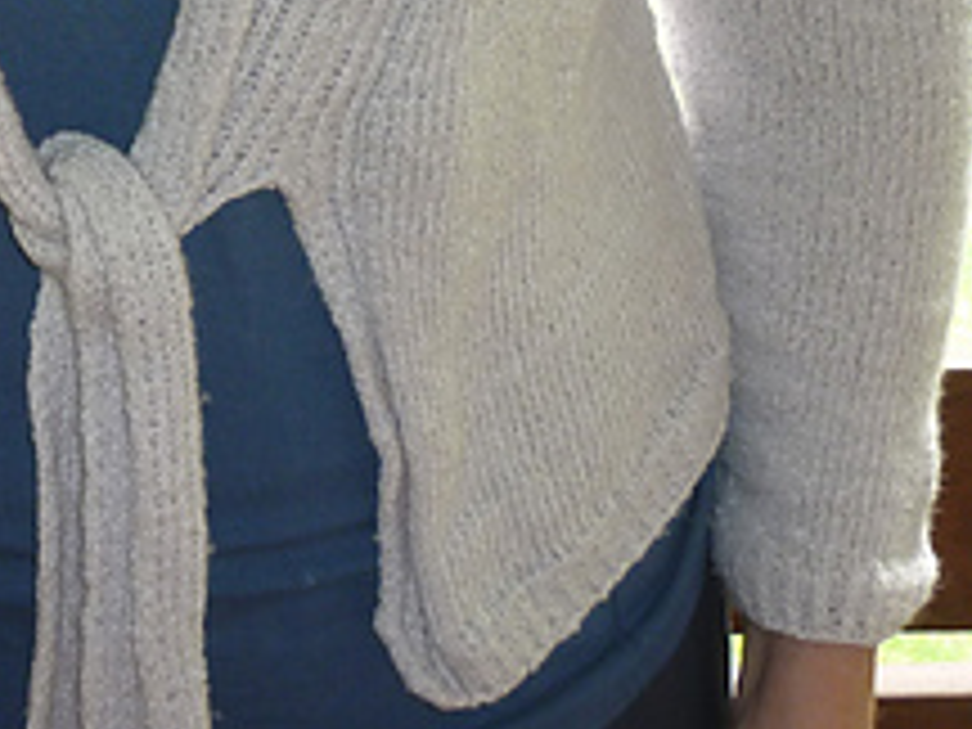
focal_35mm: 98
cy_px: -310
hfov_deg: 19.5
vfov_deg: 14.3
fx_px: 2752
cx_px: 32
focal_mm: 5.5
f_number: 2.8
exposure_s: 1/30
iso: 100
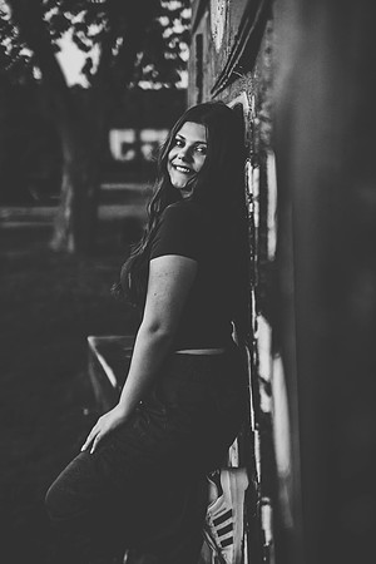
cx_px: 188
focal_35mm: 75
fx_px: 1175
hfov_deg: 18.2
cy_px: 282
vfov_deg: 27.0
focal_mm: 75
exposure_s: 1/100
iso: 1000
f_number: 2.8
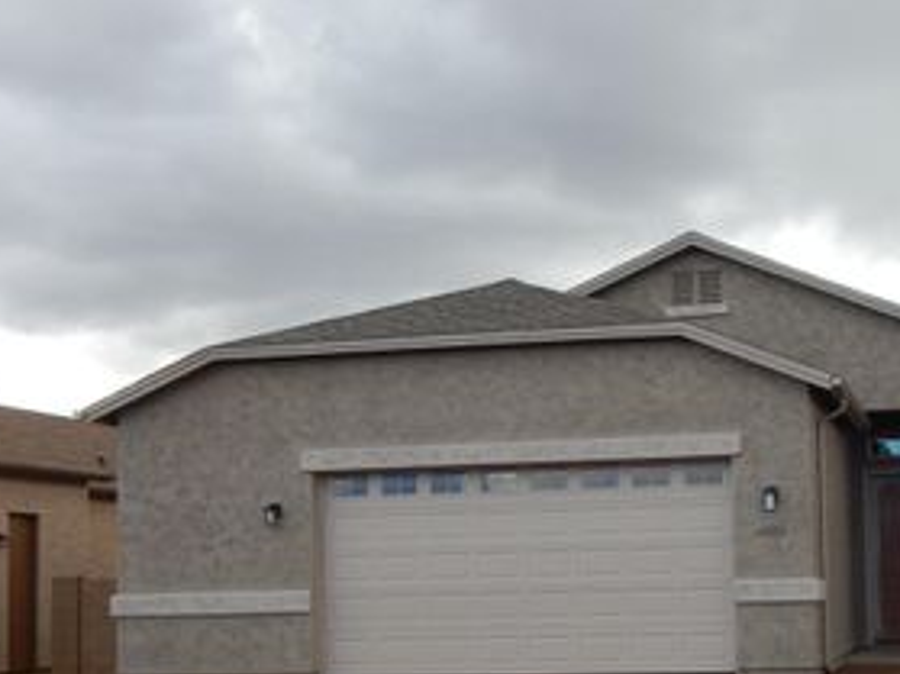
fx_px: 1585
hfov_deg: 31.0
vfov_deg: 23.8
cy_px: 485
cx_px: 703
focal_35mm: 61
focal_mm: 6.1
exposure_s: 1/500
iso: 125
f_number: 3.3
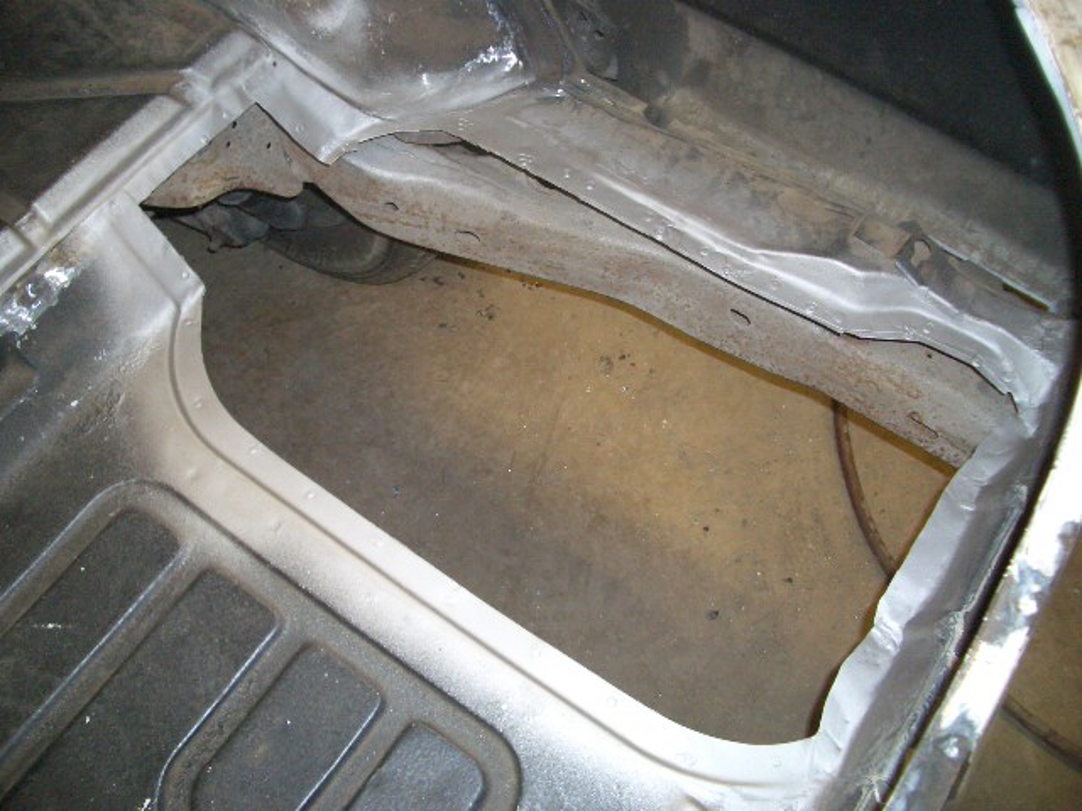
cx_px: 541
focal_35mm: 35
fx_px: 1094
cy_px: 406
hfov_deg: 52.6
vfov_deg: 40.7
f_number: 2.6
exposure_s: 1/60
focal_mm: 5.8
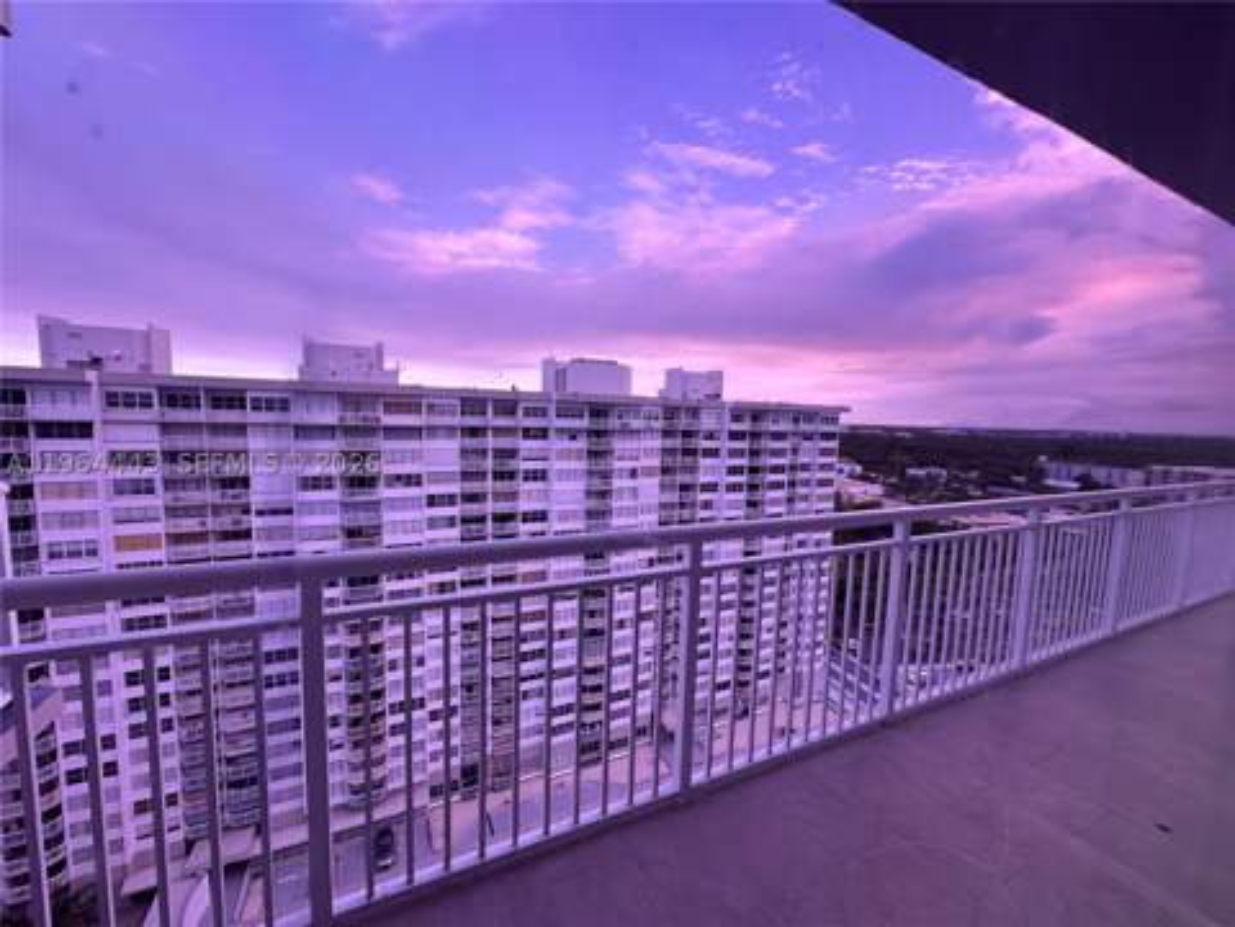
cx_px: 618
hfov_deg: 102.1
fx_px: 499
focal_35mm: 14
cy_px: 464
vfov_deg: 85.7
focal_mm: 2.22
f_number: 2.2
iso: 40
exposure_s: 1/99
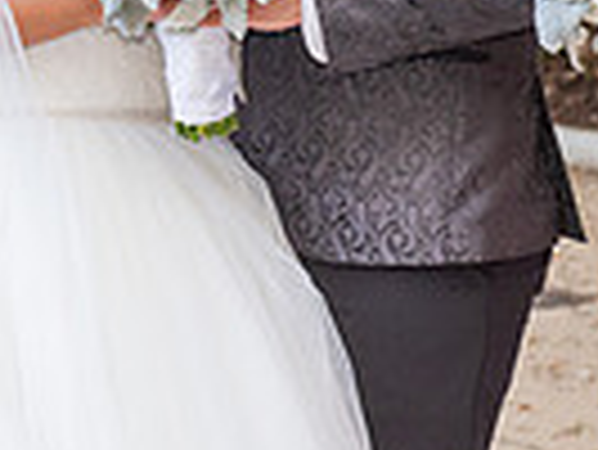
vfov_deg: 6.3
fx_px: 4046
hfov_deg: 8.4
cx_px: 130
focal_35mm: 234
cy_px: -128
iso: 640
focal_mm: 56
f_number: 4.5
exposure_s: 1/200
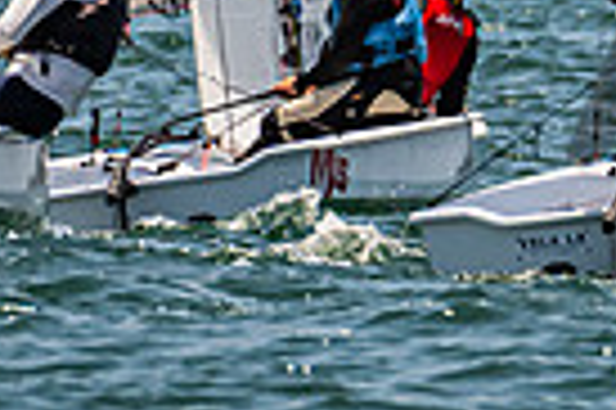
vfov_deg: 0.6
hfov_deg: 0.9
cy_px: -210
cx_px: 326
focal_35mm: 2320
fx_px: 39650
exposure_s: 1/2000
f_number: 8
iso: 400
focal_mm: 400
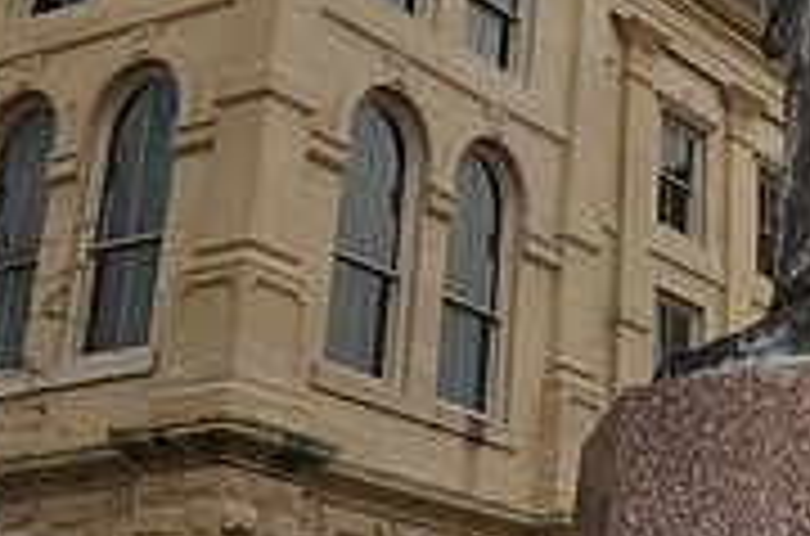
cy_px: -124
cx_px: 950
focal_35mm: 87
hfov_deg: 21.8
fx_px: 1952
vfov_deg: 15.0
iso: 200
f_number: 3.5
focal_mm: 18
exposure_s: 1/200
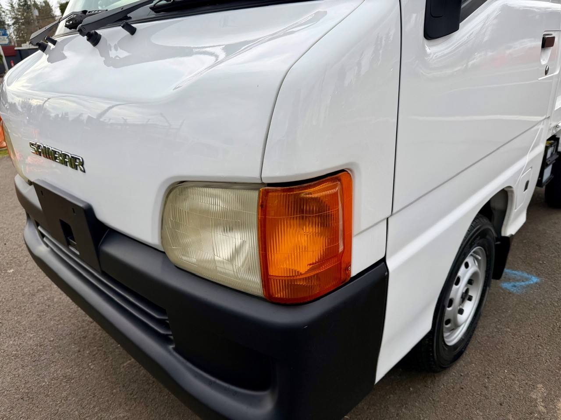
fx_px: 389
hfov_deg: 71.6
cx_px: 280
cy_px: 210
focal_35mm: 24
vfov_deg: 56.8
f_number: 1.78
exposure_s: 1/831
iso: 80
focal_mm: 6.76
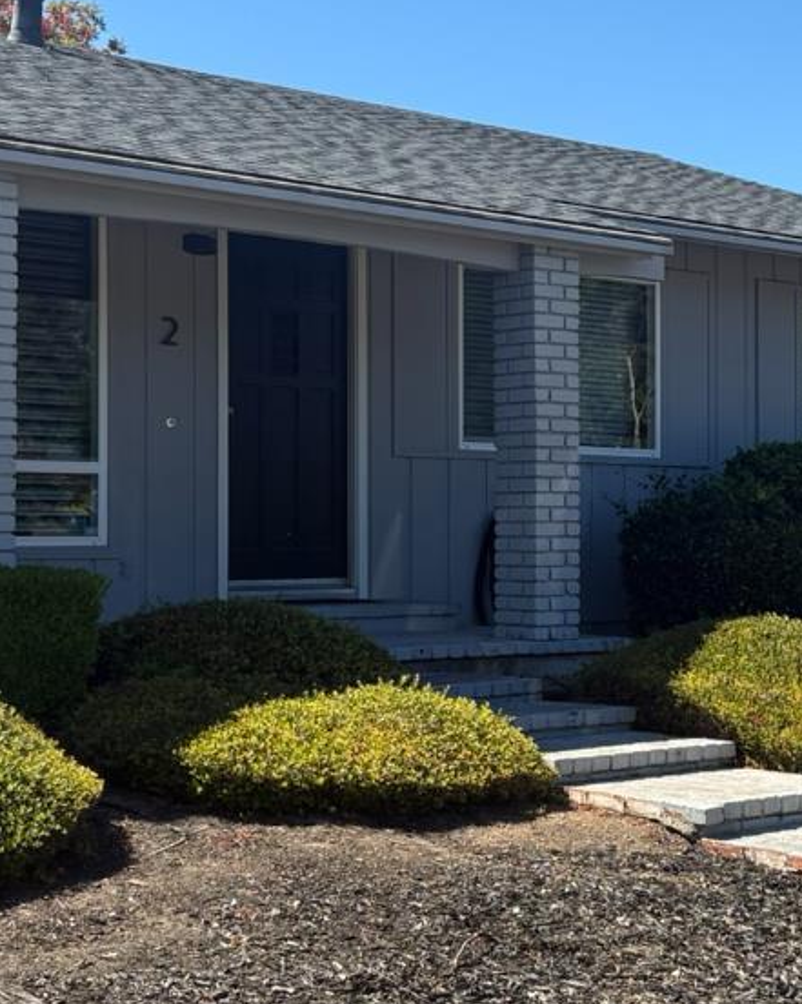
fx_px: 2049
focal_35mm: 69
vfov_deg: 27.5
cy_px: 494
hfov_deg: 22.0
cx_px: 575
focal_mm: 5.96
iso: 50
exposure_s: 1/2075
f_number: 1.6
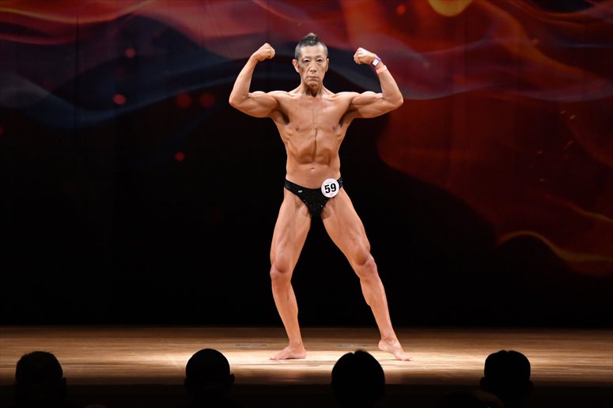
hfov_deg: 9.5
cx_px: 306
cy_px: 204
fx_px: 3693
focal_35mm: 217
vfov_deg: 6.3
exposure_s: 1/400
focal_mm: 145
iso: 4000
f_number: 5.6
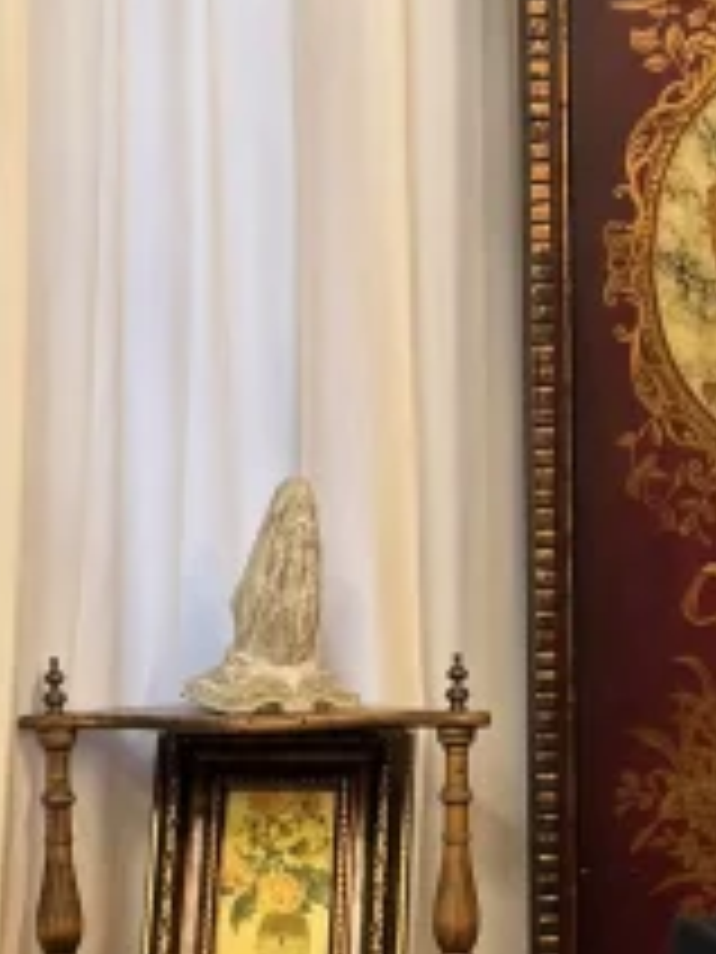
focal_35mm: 163
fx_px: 4495
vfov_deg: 12.1
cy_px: 594
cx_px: 739
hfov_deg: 9.0
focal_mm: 6.76
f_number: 1.78
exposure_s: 1/50
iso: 125
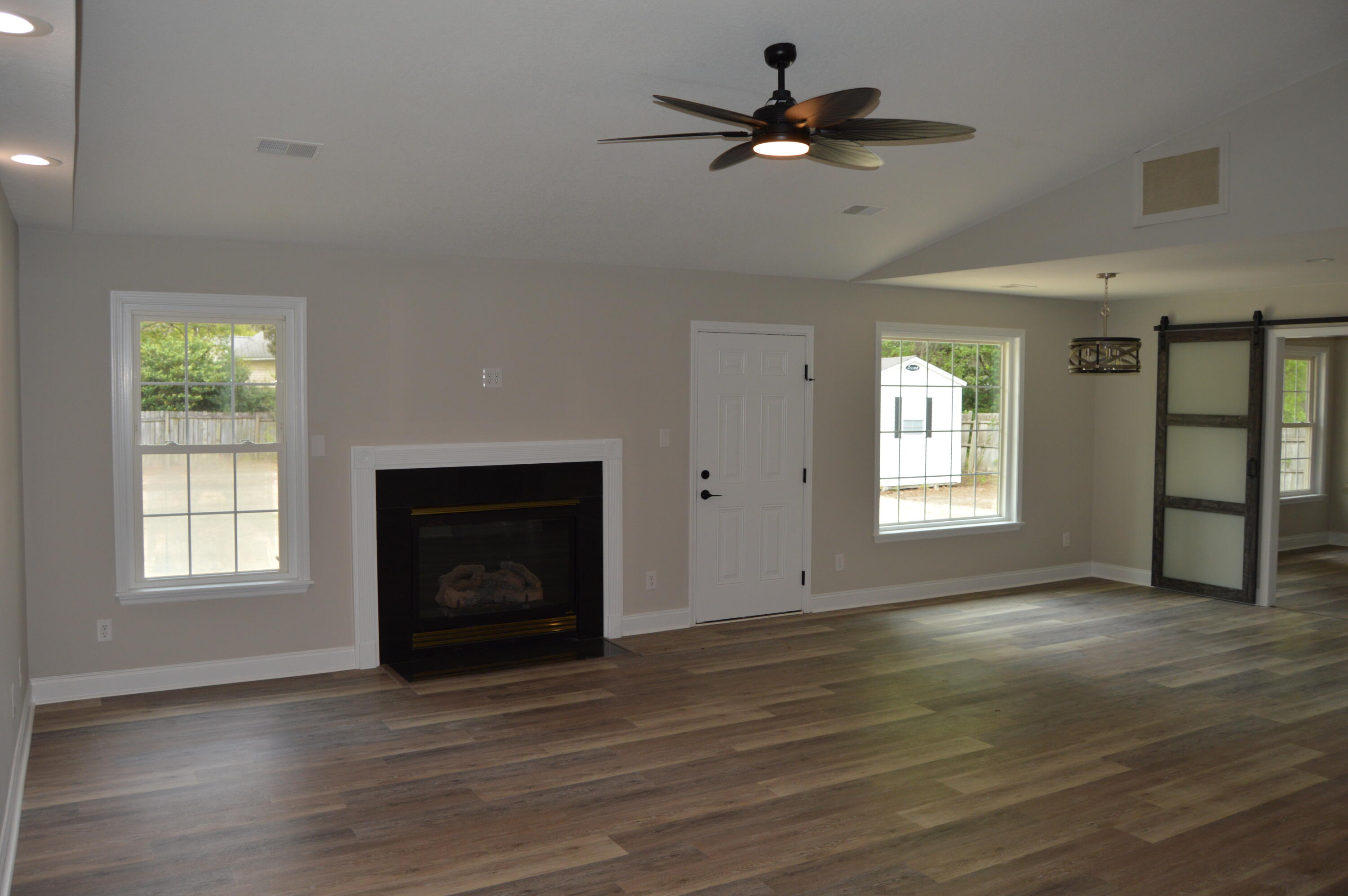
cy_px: 448
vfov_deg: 47.8
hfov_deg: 67.4
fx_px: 1010
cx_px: 674
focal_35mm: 27
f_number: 4
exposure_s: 1/125
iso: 280
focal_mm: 18
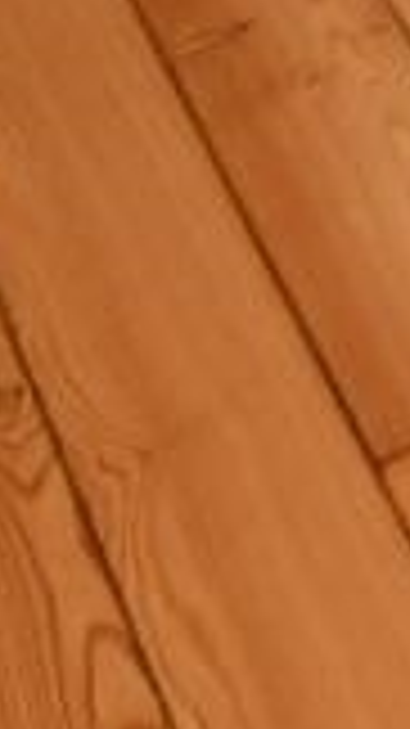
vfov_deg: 9.5
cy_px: -1544
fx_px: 3289
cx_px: 1940
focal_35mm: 170
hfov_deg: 5.6
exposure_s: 1/60
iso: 800
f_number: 4
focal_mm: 17
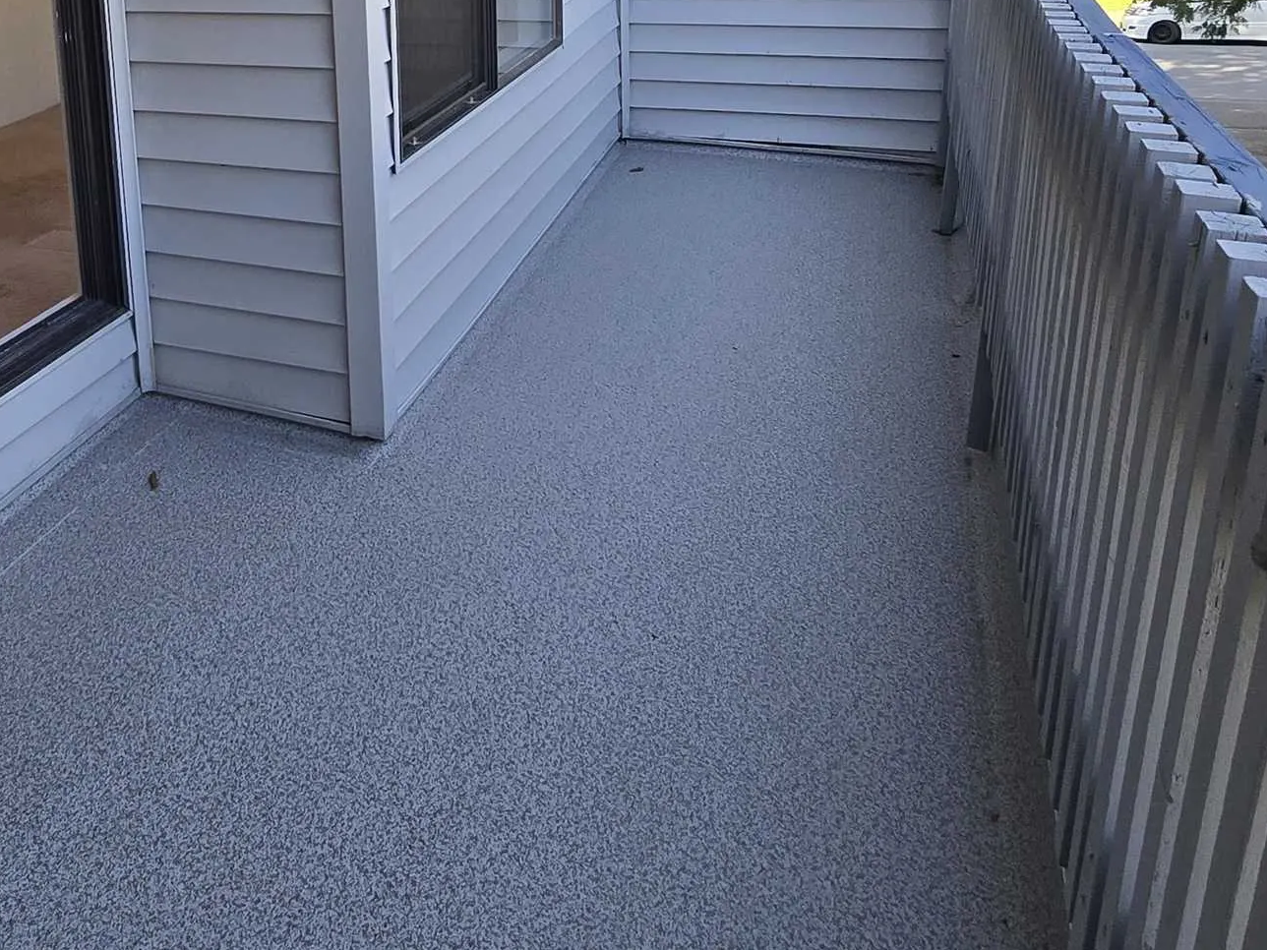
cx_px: 203
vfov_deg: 41.4
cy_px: 73
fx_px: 1135
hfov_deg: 53.3
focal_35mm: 31
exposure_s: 1/270
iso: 50
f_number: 2.2
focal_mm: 2.2
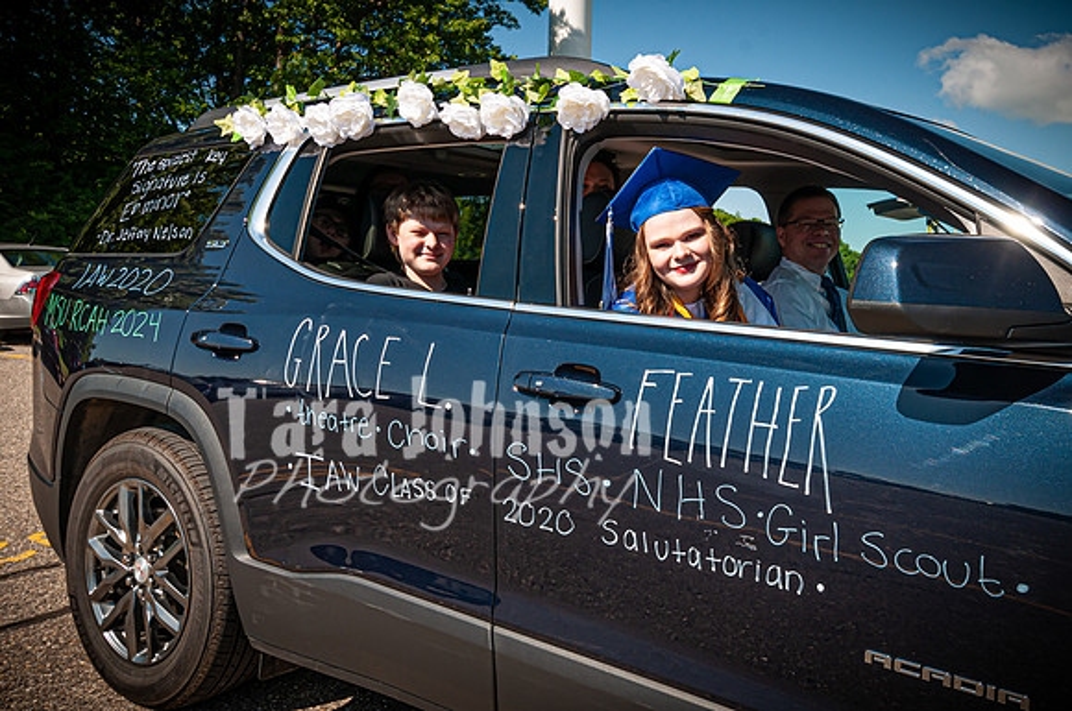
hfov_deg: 58.4
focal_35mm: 32
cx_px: 569
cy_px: 339
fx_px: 959
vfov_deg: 40.7
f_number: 9
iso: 200
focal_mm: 20
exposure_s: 1/320
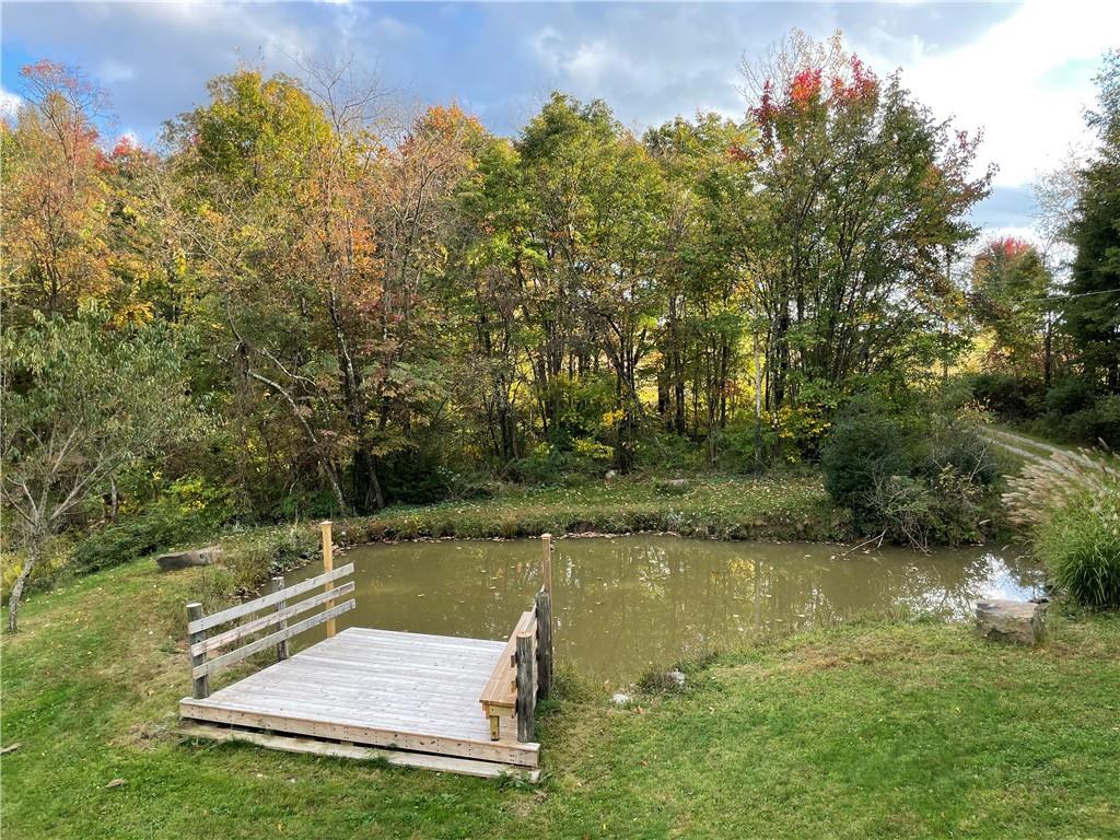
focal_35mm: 26
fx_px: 841
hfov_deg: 67.3
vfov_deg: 53.1
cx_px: 560
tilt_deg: -3.2
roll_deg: +0.0
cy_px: 420
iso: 32
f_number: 1.6
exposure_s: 1/333
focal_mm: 4.2
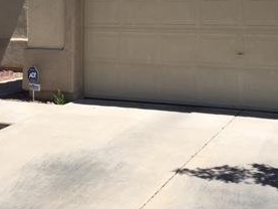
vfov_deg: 21.0
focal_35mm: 67
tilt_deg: +2.2
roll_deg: +0.4
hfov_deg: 28.9
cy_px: -14
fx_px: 538
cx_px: 114
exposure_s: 1/2024
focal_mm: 4.15
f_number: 2.2
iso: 25
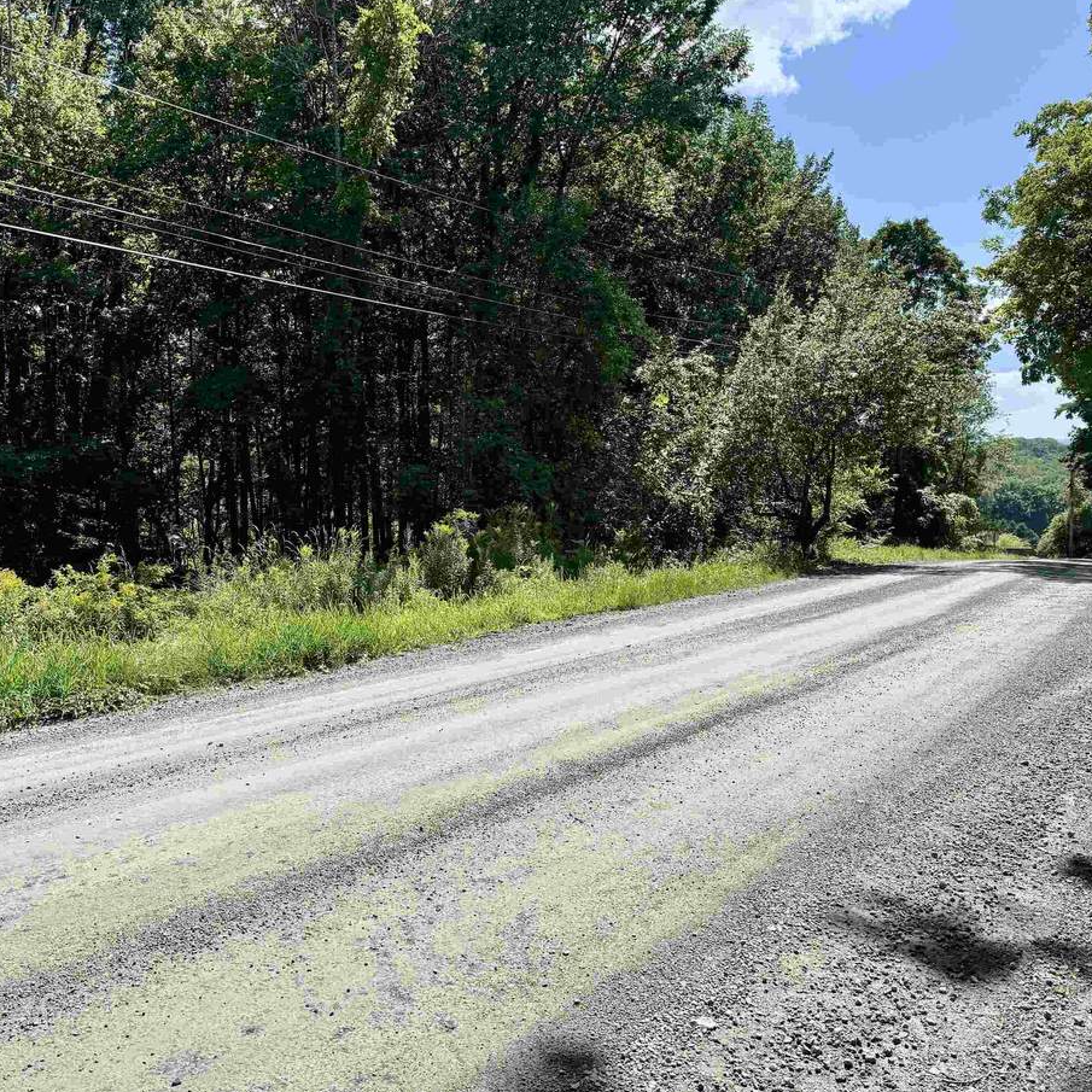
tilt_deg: -4.6
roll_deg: +0.9
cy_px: 529
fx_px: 1071
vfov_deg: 54.0
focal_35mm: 30
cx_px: 497
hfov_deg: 54.0
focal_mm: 6.76
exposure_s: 1/3597
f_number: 1.78
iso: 80
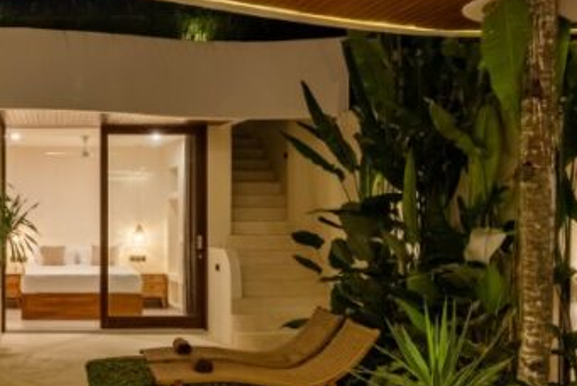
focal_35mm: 51
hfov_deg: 36.3
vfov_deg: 26.5
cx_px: 52
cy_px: 228
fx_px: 818
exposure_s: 1/13
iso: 640
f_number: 9
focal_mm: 11.5
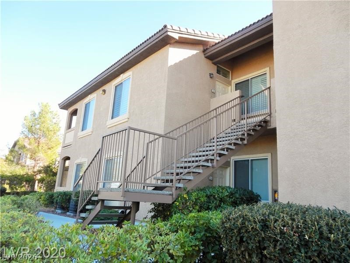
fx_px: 253
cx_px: 175
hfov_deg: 69.4
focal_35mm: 25
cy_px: 132
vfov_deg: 54.9
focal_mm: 4.5
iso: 125
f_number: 3.2
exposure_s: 1/250
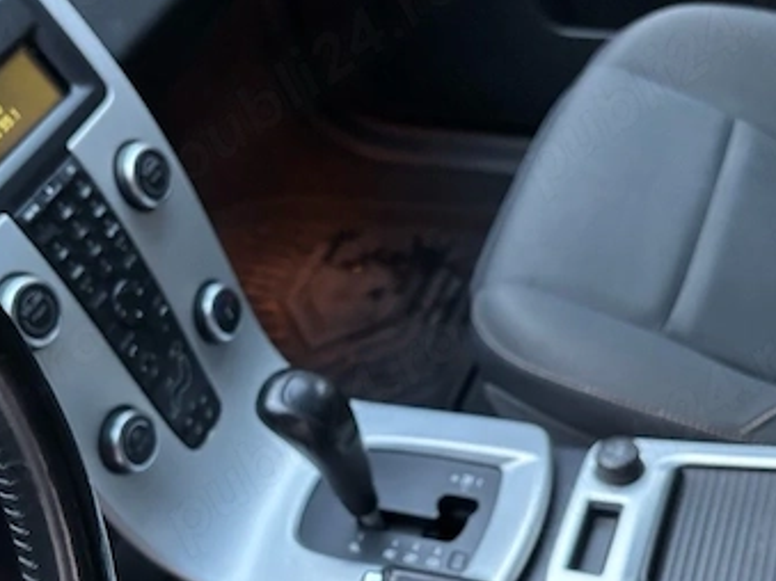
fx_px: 1031
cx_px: 405
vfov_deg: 30.9
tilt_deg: -48.6
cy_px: 441
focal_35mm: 46
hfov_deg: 41.2
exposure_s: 1/39
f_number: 1.6
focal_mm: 5.96
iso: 640
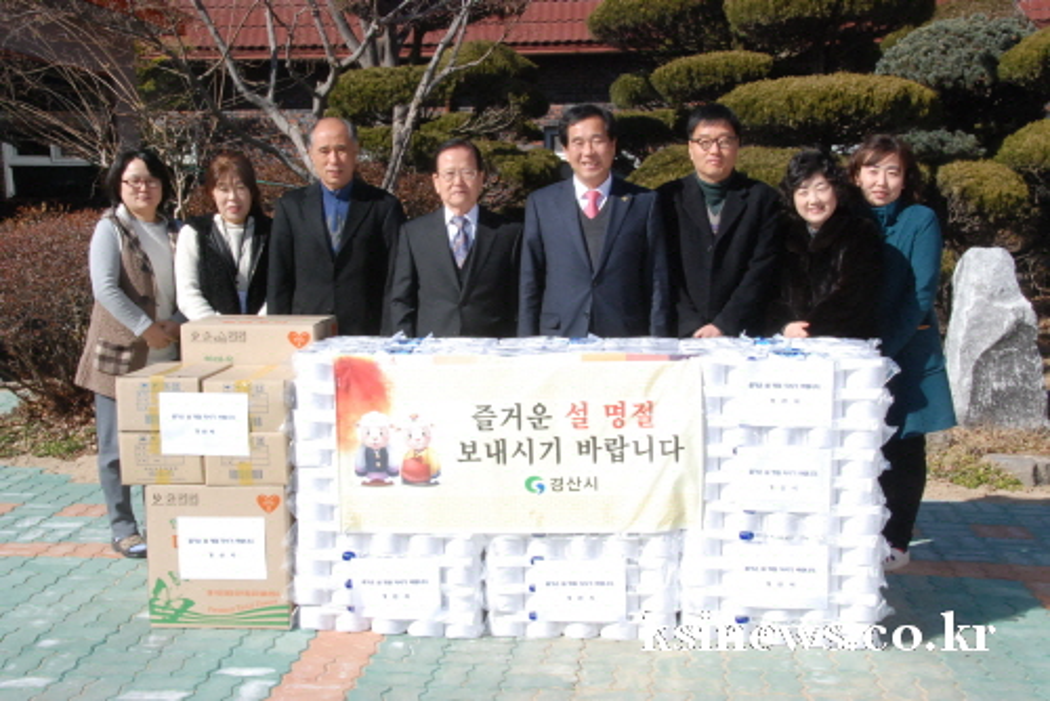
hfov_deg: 41.1
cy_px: 350
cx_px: 525
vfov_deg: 28.1
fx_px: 1401
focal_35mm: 48
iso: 1000
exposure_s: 1/200
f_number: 25
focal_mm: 32
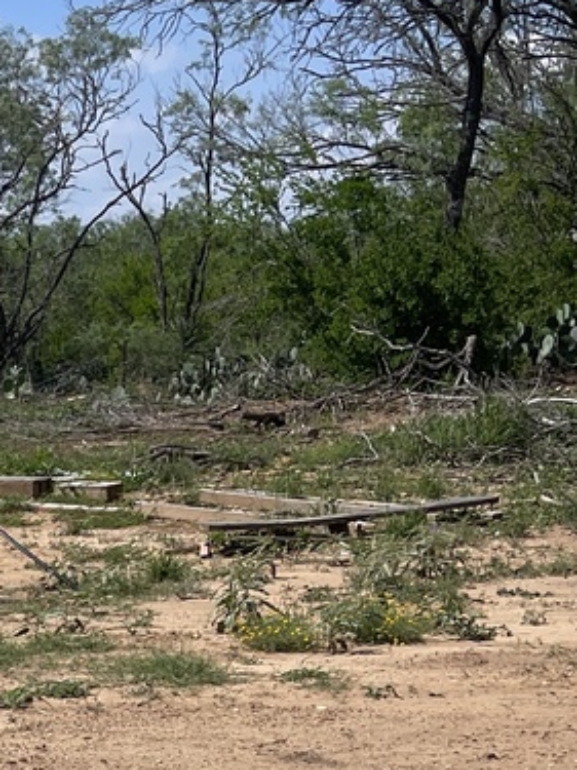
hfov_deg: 13.6
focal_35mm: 96
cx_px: -505
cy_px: 827
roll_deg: +1.0
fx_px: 2135
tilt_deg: -14.4
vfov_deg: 19.6
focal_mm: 5.1
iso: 32
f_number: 1.6
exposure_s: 1/5376
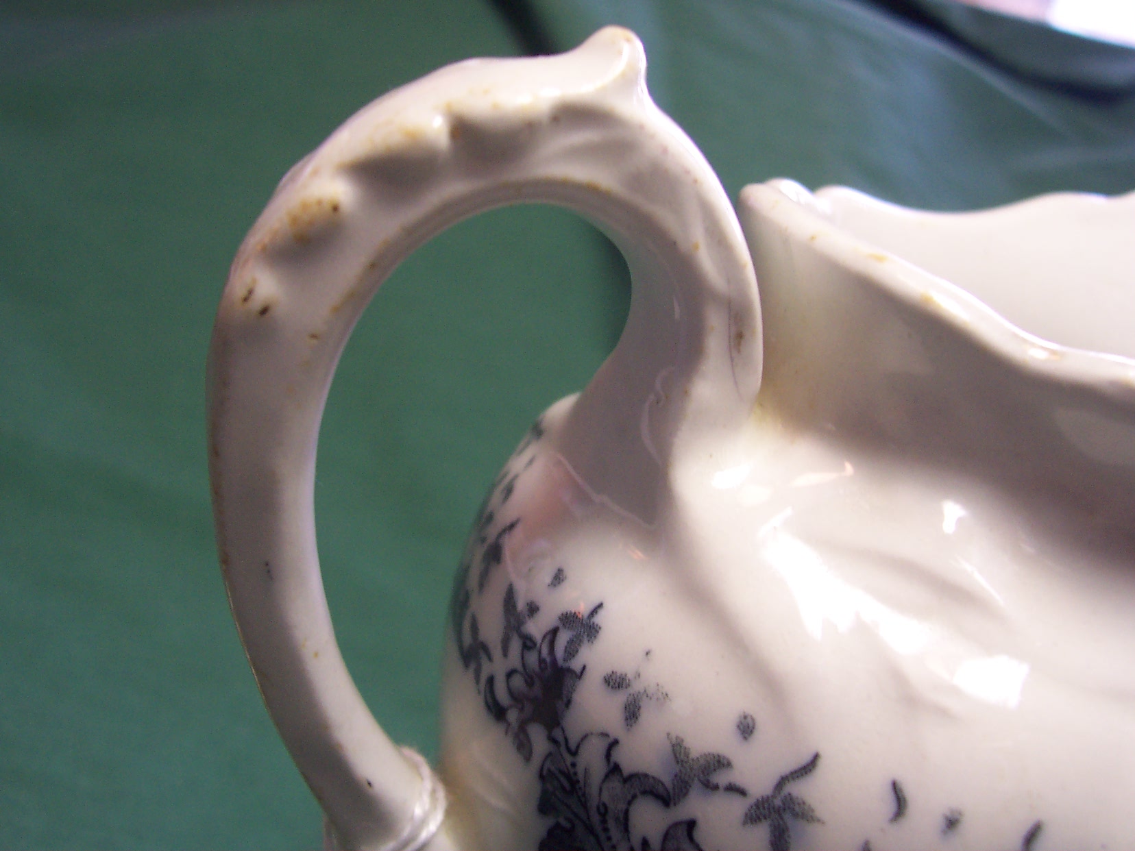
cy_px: 426
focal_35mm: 37
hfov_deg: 50.1
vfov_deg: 38.7
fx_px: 1213
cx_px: 568
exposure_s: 1/30
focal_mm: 5.6
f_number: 2.8
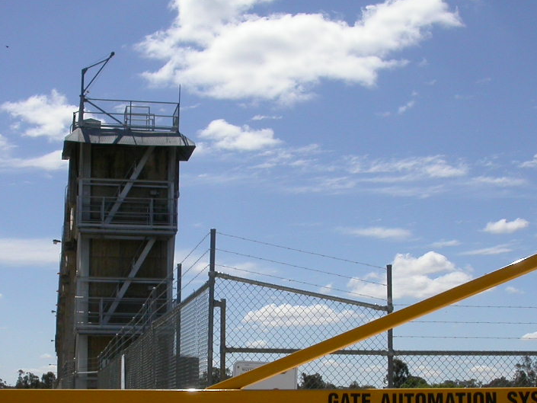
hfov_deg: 28.2
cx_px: 286
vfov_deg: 21.1
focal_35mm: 69
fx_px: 1071
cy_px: 315
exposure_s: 1/678
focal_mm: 7.85
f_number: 7.5
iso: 100
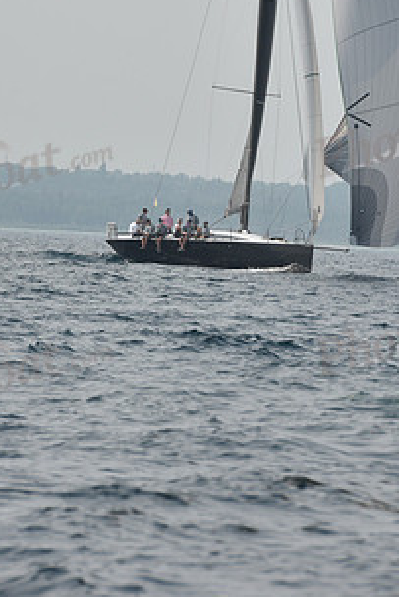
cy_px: 53
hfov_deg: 3.6
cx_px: 215
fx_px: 6343
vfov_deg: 5.4
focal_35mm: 382
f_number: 8
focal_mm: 200
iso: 250
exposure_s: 1/1250
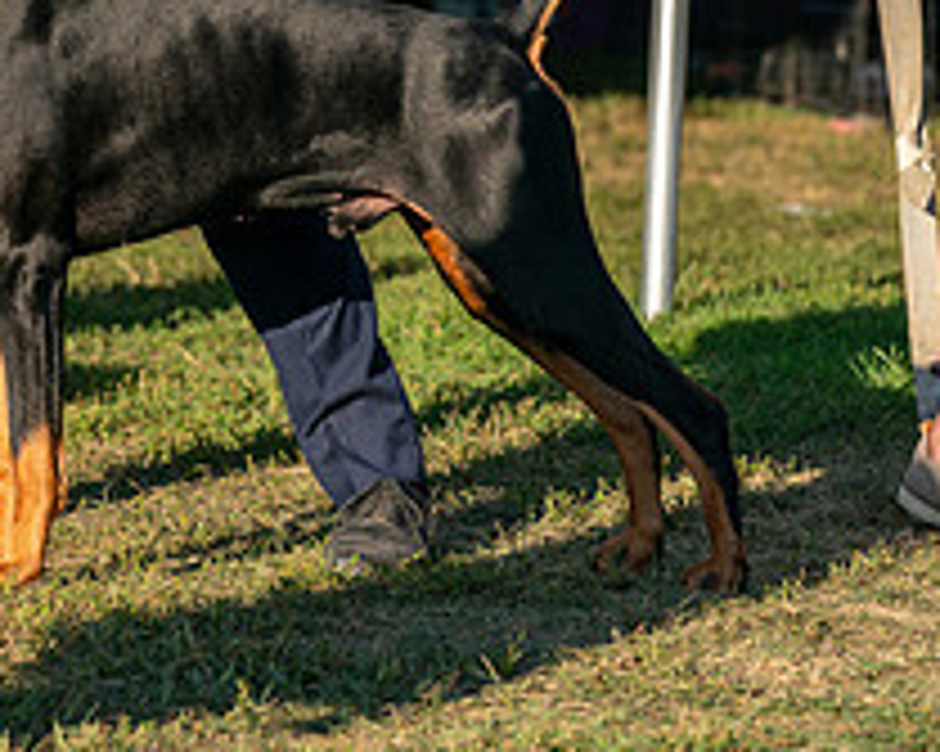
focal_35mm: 331
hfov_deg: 5.8
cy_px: -83
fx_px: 9204
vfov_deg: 4.7
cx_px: 126
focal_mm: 127
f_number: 4.5
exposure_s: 1/1250
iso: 200
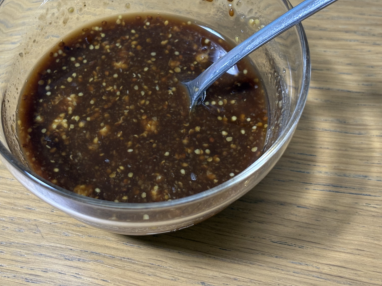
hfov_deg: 28.0
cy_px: 98
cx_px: 134
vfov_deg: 21.2
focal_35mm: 69
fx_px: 761
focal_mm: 5.96
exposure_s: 1/33
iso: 125
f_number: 1.6
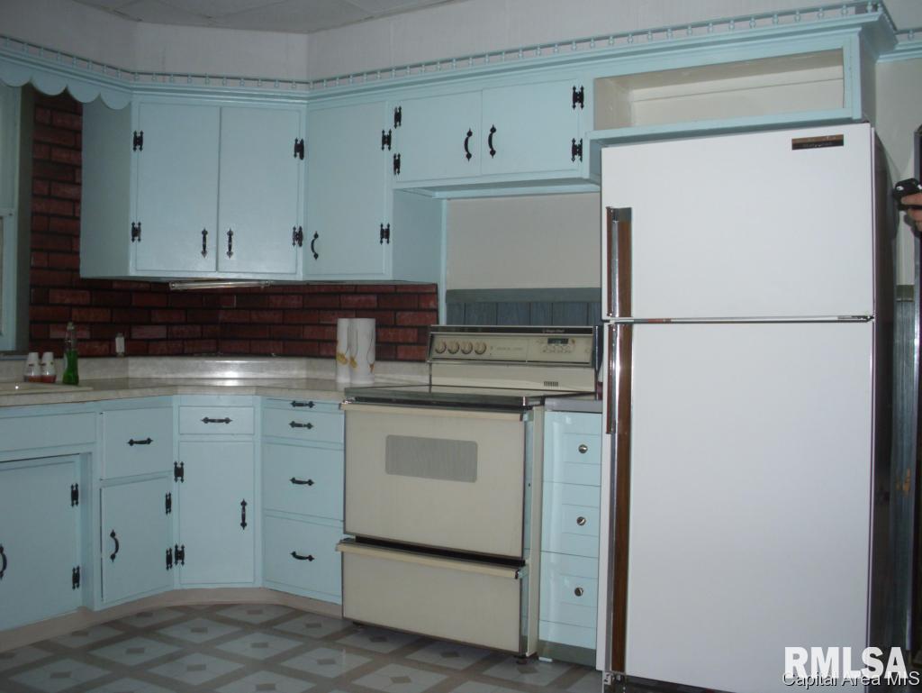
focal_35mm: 38
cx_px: 461
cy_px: 346
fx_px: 1013
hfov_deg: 49.0
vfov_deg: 37.8
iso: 200
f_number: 2.9
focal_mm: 6.3
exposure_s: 1/60
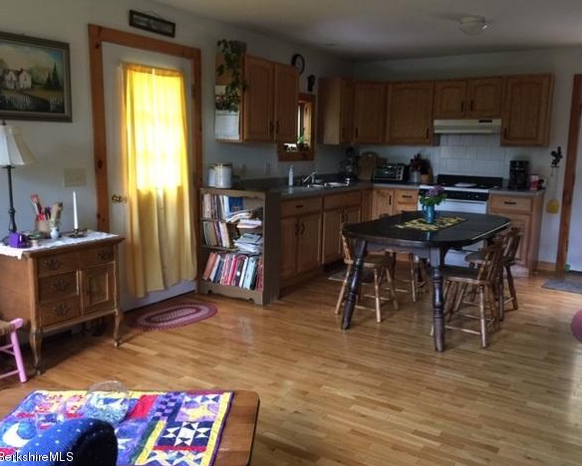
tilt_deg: -10.5
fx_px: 534
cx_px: 310
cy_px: 238
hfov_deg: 57.1
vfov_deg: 47.2
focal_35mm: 31
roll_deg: -1.4
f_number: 2.2
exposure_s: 1/15
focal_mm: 4.15
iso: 64
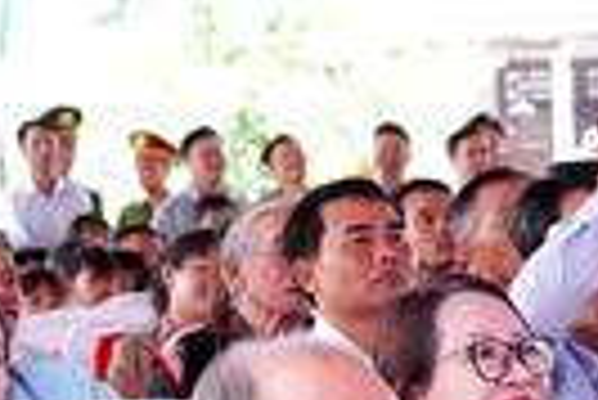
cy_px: 560
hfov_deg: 6.5
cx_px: -72
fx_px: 5255
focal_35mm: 316
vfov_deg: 4.3
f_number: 7.1
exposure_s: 1/320
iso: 8000
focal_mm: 70
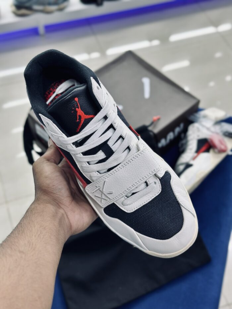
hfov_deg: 30.3
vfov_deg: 39.7
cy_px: 154
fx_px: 429
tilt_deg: -53.7
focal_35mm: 48
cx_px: 116
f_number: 1.78
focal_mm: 6.86
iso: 80
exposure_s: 1/100
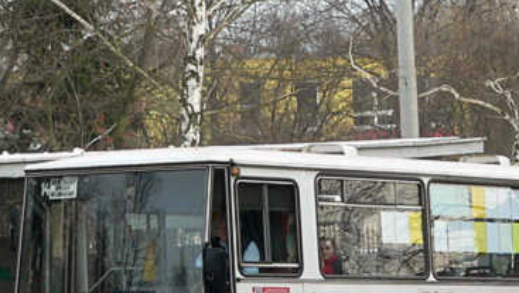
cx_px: 417
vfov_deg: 5.0
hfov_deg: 8.8
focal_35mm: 243
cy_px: 270
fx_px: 3346
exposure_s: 1/160
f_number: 4
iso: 80
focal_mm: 16.8
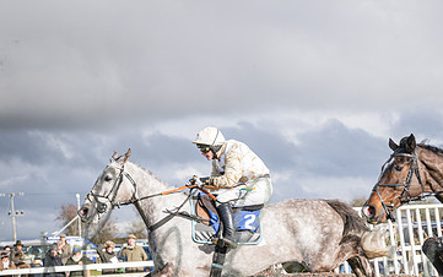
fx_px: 1244
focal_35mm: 103
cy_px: 260
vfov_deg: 12.6
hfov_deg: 20.0
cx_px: 339
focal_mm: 54
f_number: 4
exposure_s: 1/1250
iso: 200
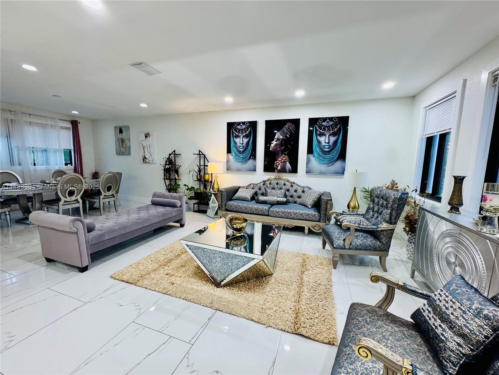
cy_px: 188
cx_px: 250
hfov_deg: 102.1
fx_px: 202
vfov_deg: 85.7
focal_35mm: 14
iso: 250
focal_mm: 2.22
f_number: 2.2
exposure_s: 1/120
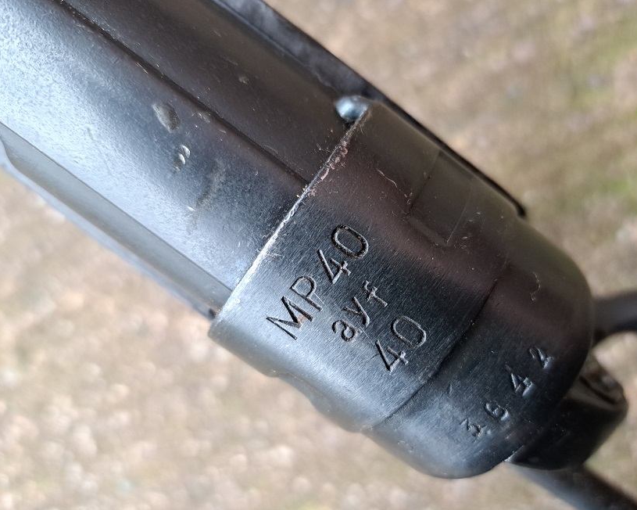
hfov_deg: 65.9
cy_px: 264
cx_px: 351
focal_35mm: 26
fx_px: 490
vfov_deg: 54.9
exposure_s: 1/50
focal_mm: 5.23
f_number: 1.8
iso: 320
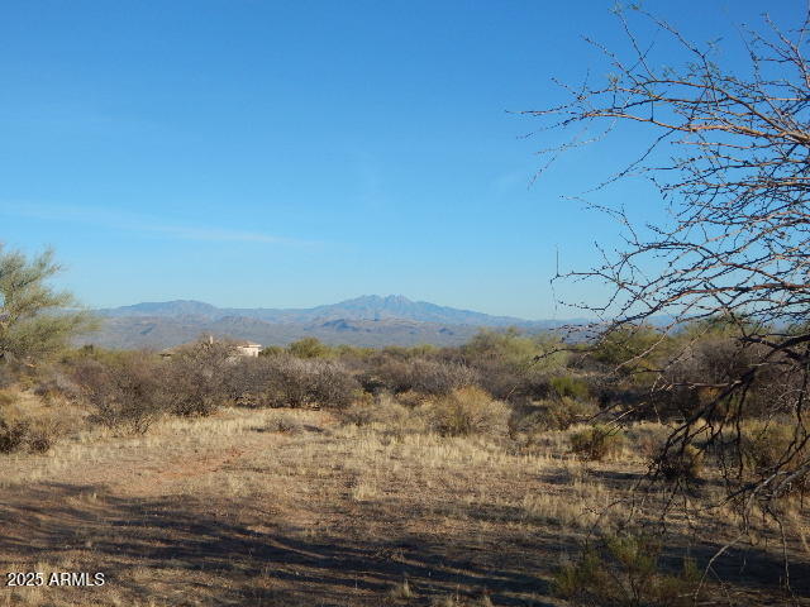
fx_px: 1006
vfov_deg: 33.6
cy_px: 304
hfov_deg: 43.9
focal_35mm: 43
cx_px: 405
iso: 125
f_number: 7.1
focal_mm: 7.7
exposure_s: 1/400
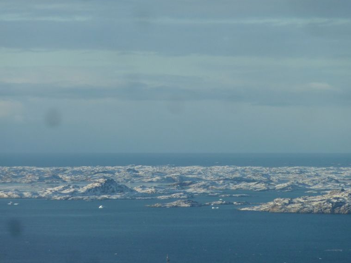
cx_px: 178
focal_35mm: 316
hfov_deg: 6.3
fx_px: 3206
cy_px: 133
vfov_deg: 4.7
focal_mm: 49.2
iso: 160
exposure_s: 1/800
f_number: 5.6
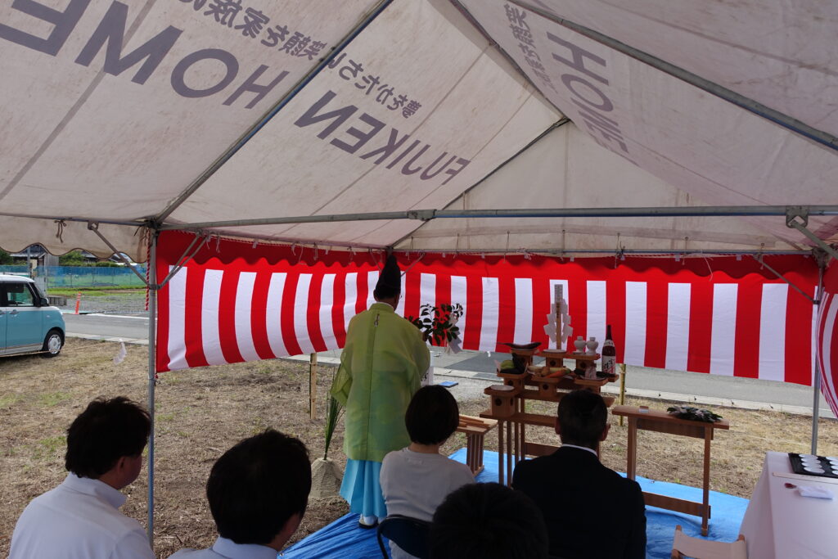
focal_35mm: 24
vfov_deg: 53.1
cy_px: 280
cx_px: 419
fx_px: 559
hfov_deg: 73.7
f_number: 4
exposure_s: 1/640
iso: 125
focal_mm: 8.8
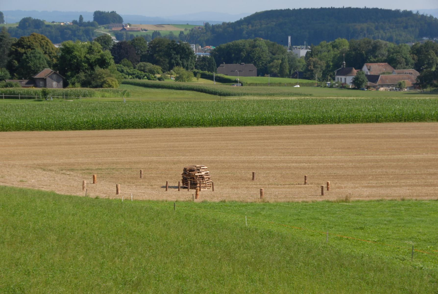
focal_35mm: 93
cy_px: 147
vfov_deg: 14.8
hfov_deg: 21.9
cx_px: 219
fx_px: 1134
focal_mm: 62
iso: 100
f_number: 9
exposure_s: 1/125
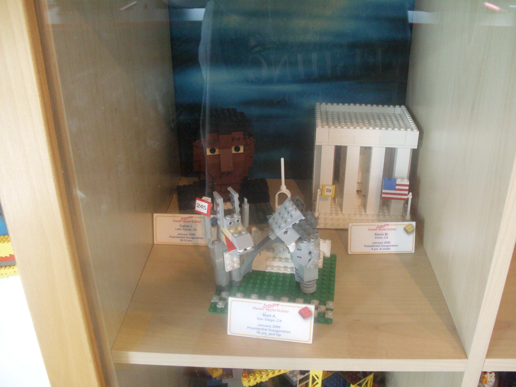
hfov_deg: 49.0
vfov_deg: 37.7
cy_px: 194
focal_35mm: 38
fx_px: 566
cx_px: 258
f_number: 3.1
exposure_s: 1/60
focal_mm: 6.3
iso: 290
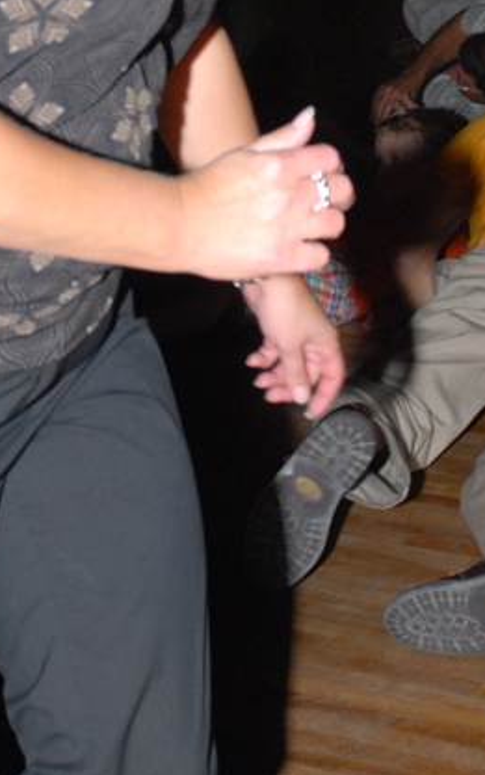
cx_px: 274
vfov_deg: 22.8
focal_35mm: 88
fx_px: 1859
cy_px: 47
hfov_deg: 14.9
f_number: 5.6
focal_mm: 24
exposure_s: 1/60
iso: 400
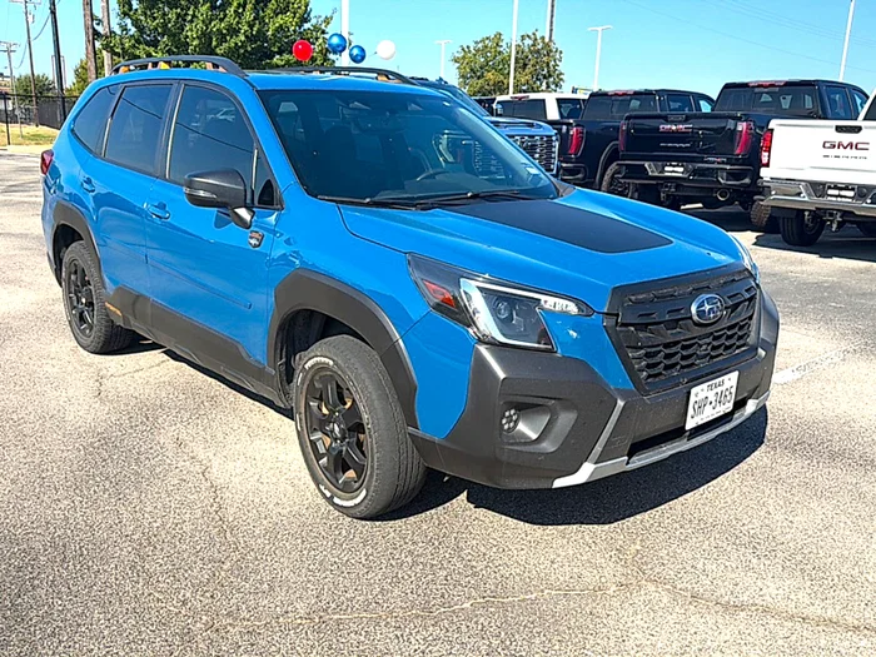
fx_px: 633
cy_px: 328
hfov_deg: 69.4
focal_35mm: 25
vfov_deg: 54.9
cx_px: 438
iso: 80
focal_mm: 6.76
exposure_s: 1/3759
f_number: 1.78
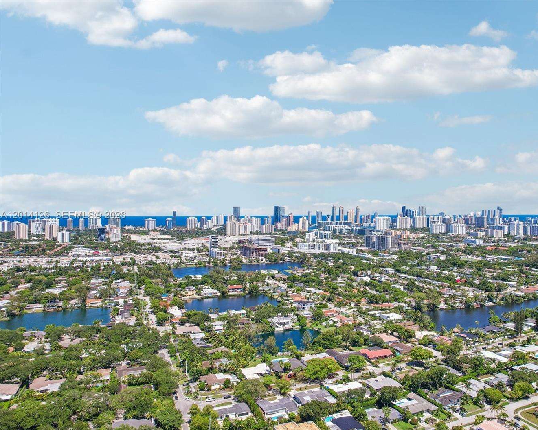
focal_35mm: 25
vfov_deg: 56.8
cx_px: 325
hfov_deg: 67.4
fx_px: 398
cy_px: 216
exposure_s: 1/2000
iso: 110
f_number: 2.8
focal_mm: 8.4
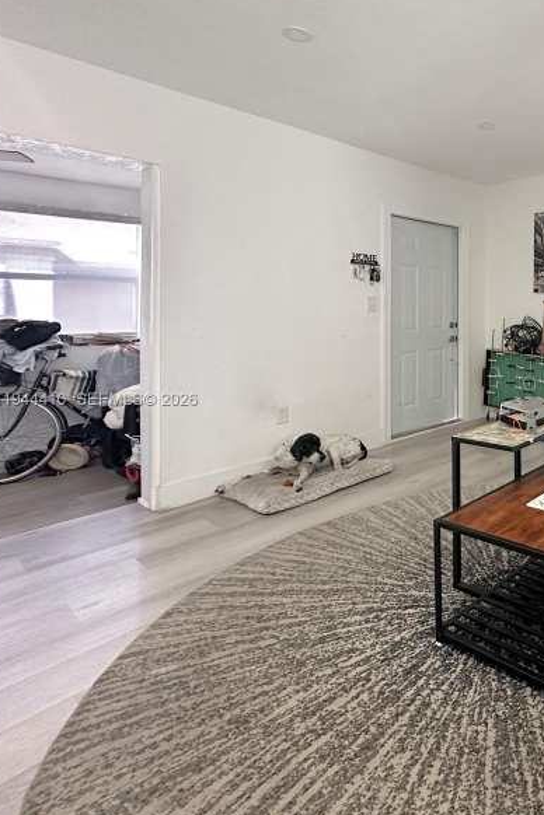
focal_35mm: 20
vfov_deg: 84.0
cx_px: 540
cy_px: 400
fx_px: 453
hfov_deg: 50.5
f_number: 2.2
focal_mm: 2.22
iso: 640
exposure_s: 1/60
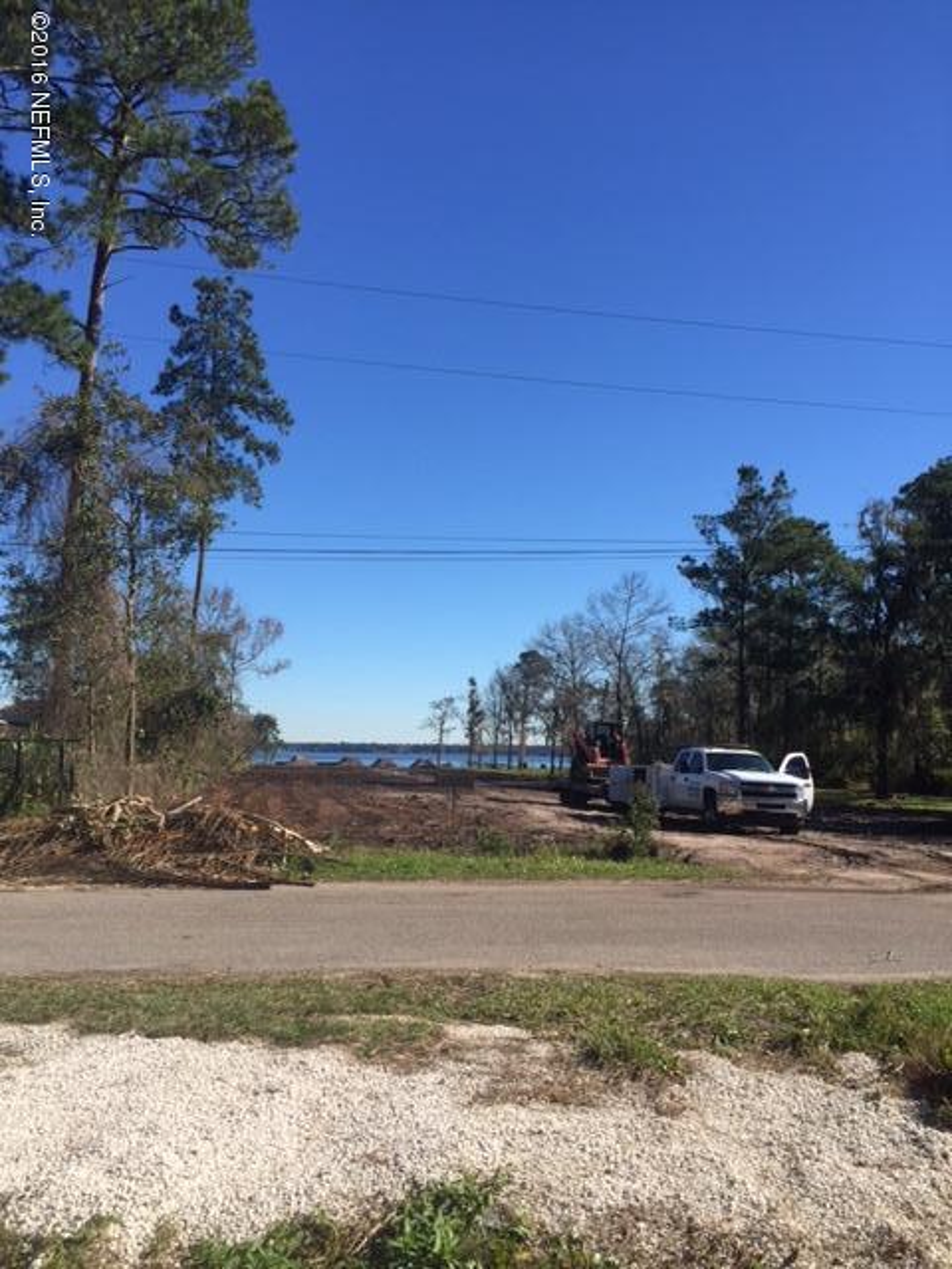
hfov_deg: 48.2
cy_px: 634
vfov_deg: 61.7
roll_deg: -1.4
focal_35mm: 29
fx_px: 1063
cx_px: 476
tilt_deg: +5.9
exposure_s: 1/1883
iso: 32
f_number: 2.2
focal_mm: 4.15
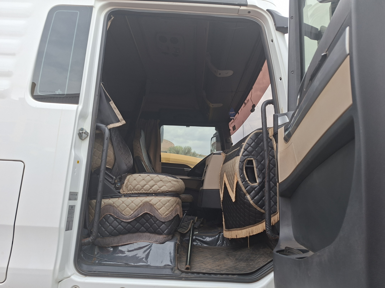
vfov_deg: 58.9
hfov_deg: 73.9
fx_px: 256
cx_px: 192
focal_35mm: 23
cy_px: 144
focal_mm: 5.54
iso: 50
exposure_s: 1/120
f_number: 1.8
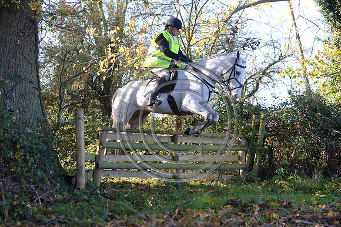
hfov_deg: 28.9
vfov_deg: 19.4
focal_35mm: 70
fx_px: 663
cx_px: 170
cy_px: 114
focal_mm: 70
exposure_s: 1/1000
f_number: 3.5
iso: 1000
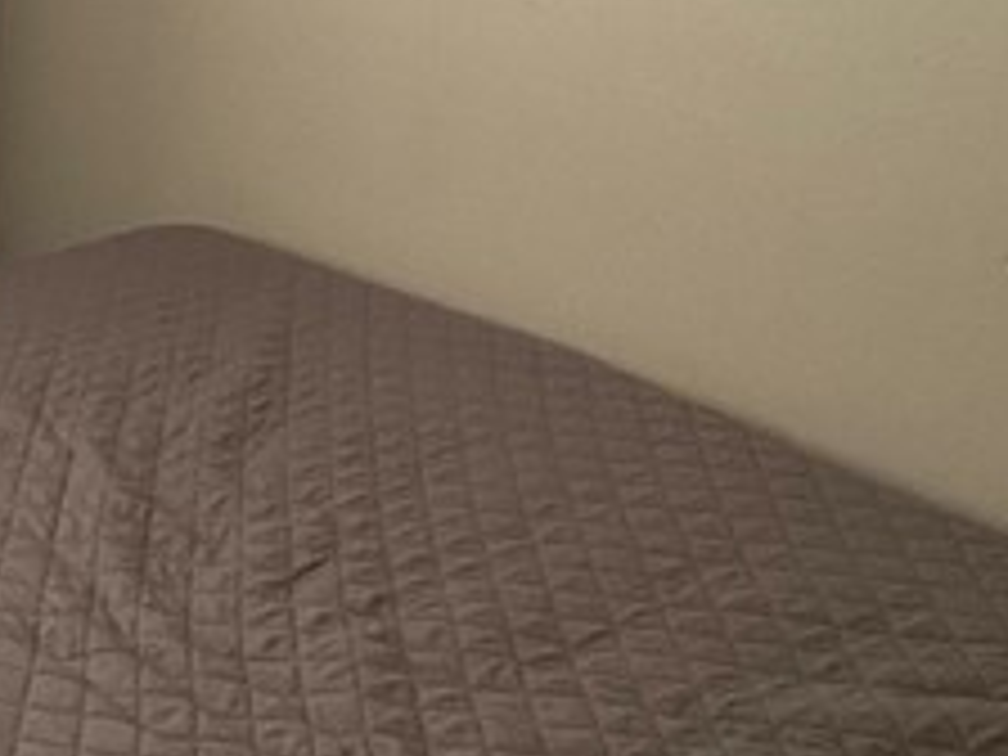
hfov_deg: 26.2
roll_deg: -0.7
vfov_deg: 20.2
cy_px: -324
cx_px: -274
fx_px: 1864
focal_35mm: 64
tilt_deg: -5.0
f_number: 2.2
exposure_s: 1/82
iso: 320
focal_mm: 2.22
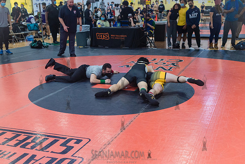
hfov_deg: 41.4
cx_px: 129
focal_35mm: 48
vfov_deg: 28.2
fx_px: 324
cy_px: 101
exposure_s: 1/250
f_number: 3.2
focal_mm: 35
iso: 4000
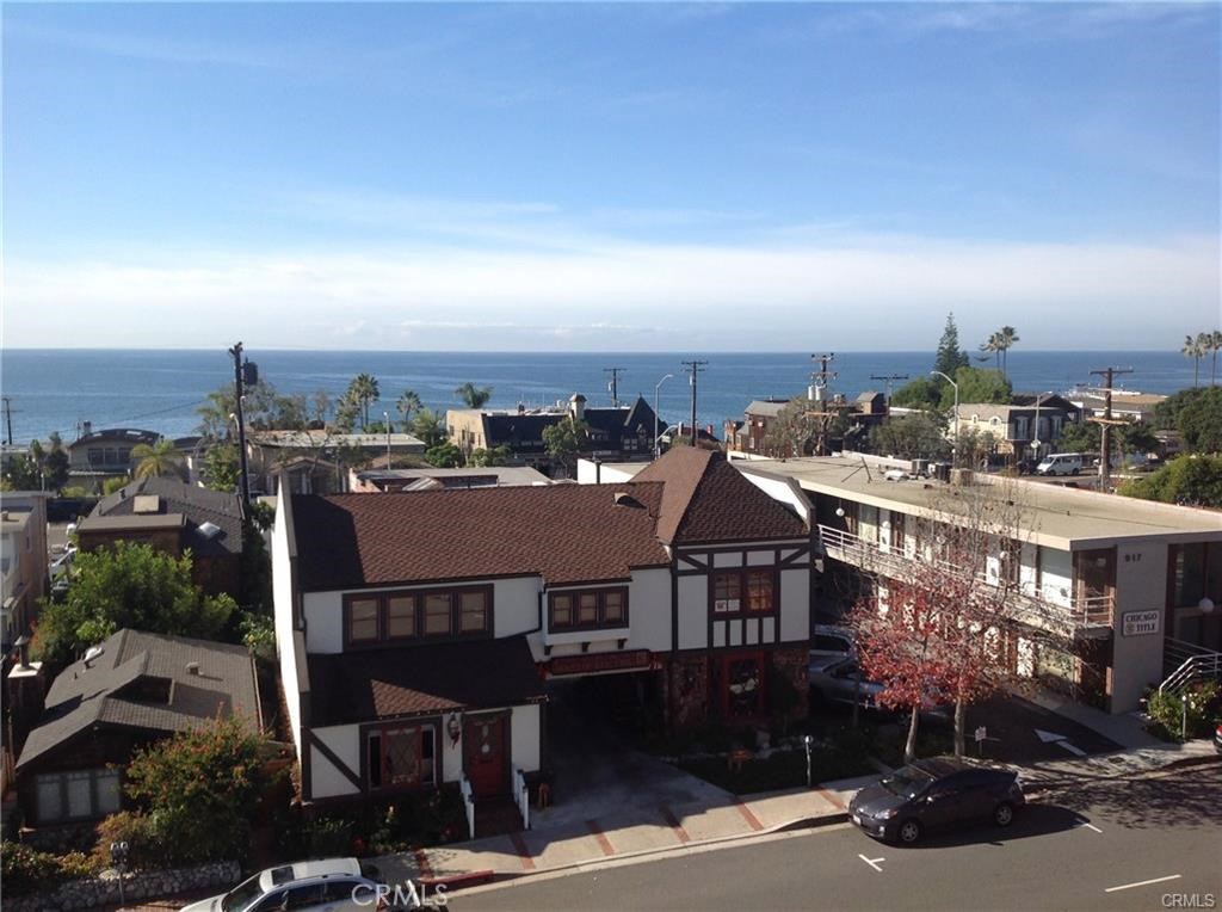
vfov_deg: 40.6
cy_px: 456
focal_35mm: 35
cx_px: 611
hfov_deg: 52.7
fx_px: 1233
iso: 50
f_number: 2.4
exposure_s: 1/1681
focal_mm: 4.28
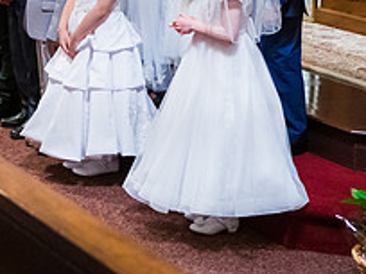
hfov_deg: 17.1
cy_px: -57
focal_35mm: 115
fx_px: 1216
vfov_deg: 12.6
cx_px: 140
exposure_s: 1/400
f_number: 3.2
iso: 6400
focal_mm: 42
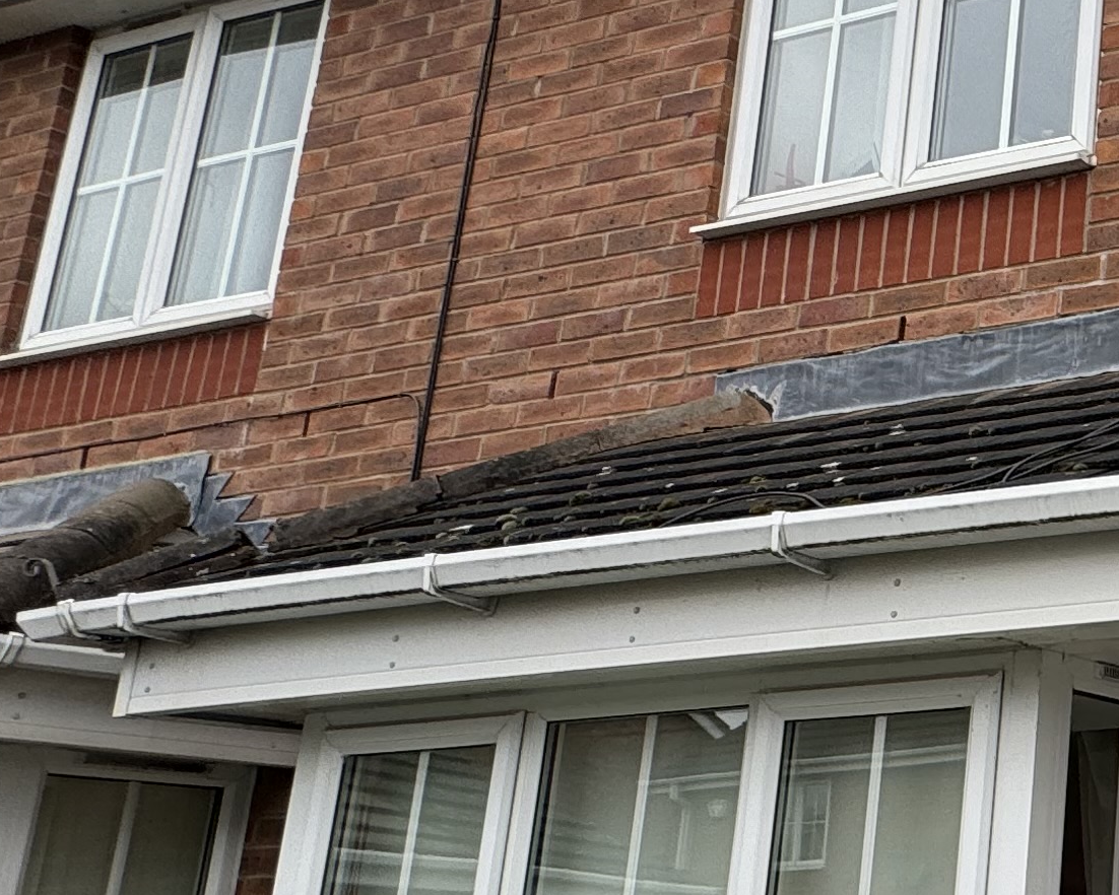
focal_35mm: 50
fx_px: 1656
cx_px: 1692
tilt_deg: +13.0
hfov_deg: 26.5
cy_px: 566
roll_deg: +0.7
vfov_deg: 30.1
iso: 40
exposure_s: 1/151
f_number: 2.2
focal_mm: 2.22
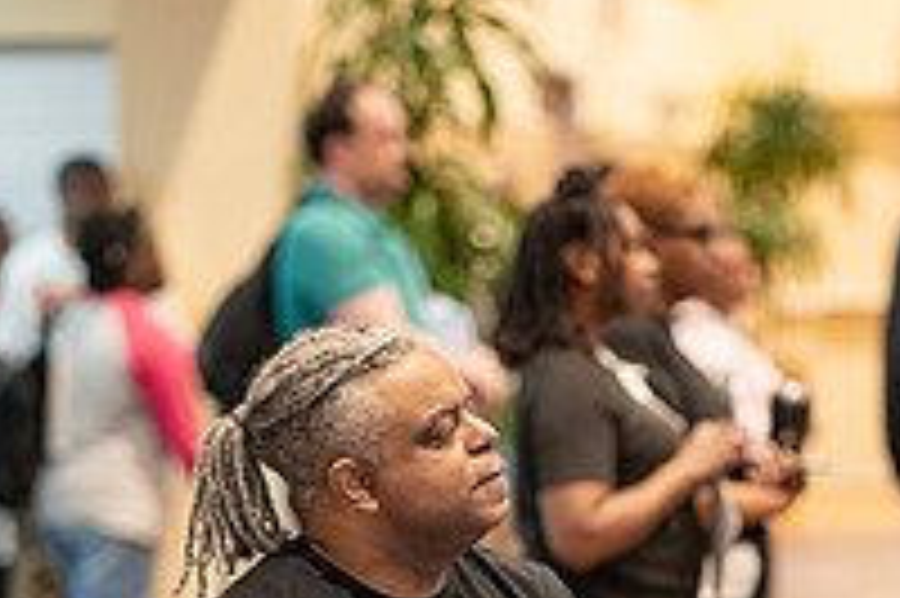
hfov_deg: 8.3
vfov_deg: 5.5
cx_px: 490
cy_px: 533
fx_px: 6170
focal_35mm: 247
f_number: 1.8
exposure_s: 1/125
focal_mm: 85
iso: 800
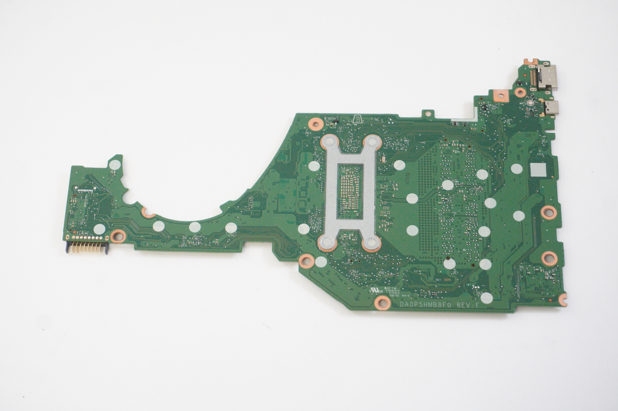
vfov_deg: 19.7
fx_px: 1183
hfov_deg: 29.3
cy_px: 206
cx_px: 309
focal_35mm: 69
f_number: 5.6
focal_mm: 46
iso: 2500
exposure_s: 1/100
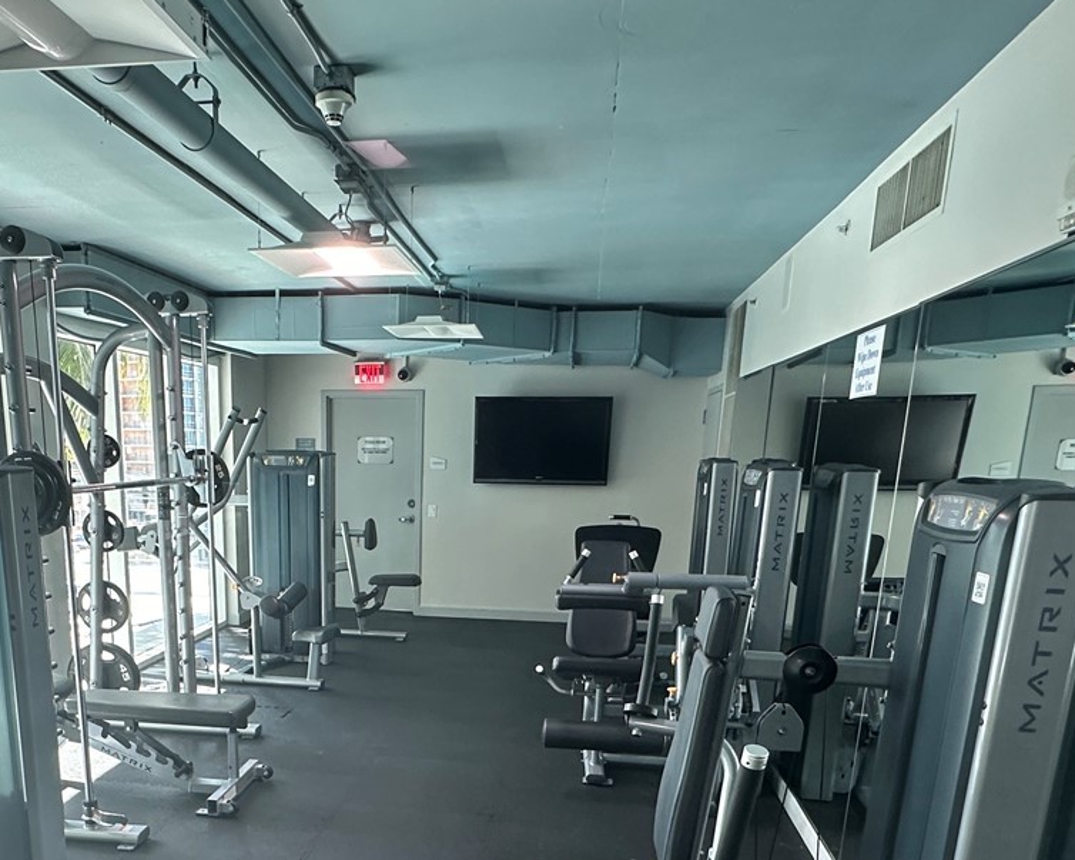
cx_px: 388
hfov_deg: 59.5
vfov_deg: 47.3
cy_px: 687
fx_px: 923
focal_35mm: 29
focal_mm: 2.22
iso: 250
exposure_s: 1/60
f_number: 2.2
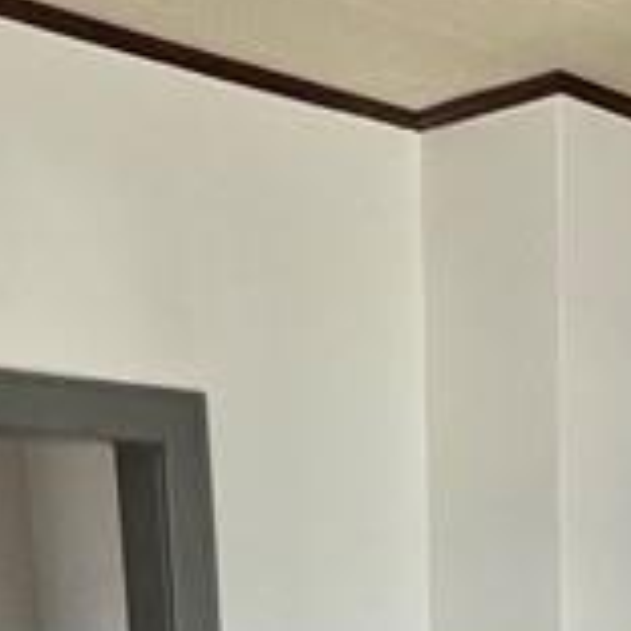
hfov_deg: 20.5
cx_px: 680
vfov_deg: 17.4
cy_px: 1137
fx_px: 1670
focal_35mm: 81
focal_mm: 2.22
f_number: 2.2
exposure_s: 1/60
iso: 400
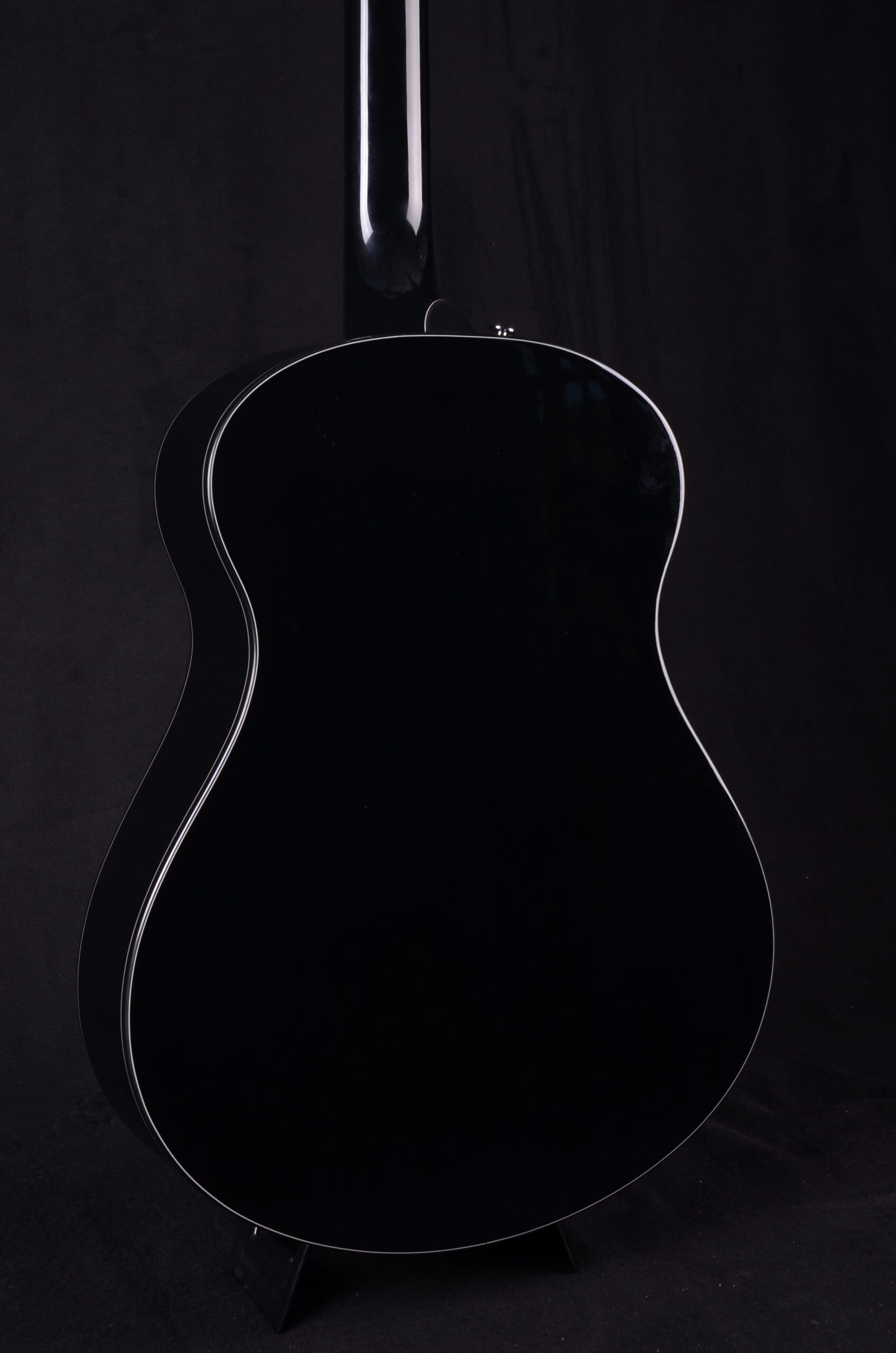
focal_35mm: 52
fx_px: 1968
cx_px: 448
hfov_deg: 25.6
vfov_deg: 37.9
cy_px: 676
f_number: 13
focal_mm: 35
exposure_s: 1/200
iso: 200
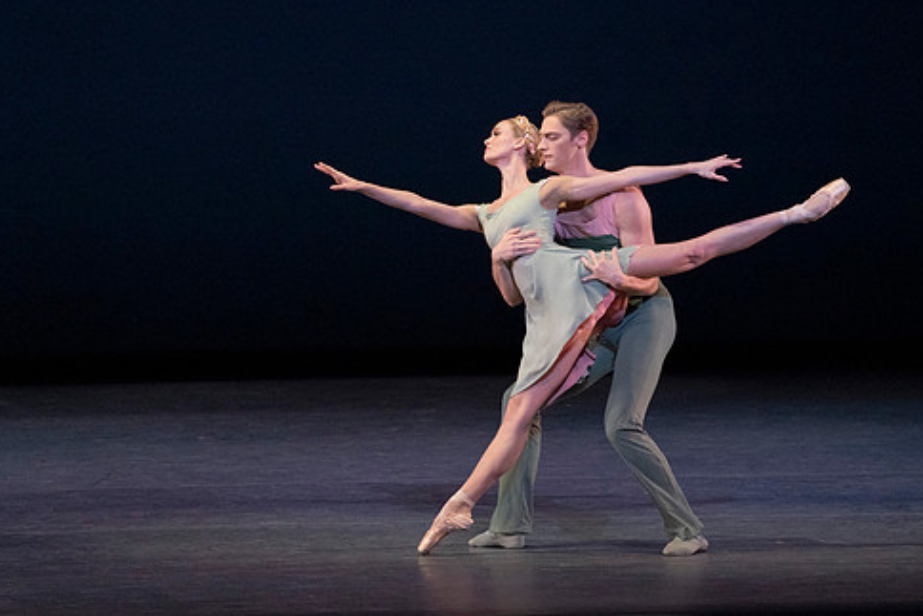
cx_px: 494
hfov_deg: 5.4
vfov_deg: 3.6
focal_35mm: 385
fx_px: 9873
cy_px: 258
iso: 6400
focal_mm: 321
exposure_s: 1/400
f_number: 8
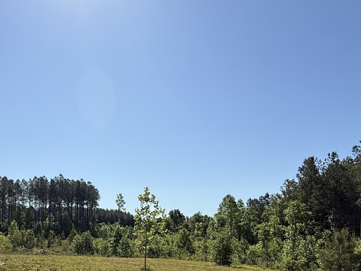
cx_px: 113
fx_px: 344
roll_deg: -0.3
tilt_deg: +0.2
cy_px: 230
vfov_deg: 40.5
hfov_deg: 54.0
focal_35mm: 33
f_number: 2.2
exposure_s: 1/3289
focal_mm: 2.22
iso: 50
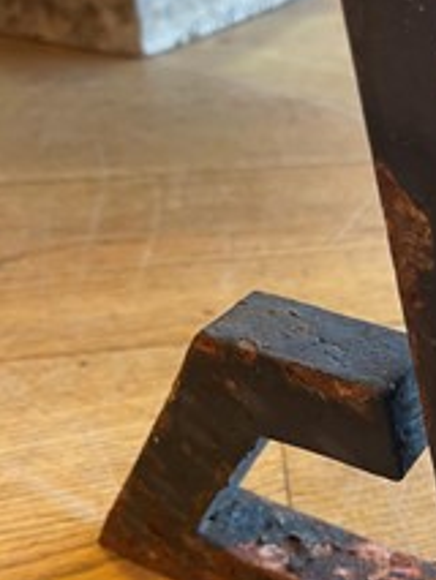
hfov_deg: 29.5
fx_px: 789
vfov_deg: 40.0
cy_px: 381
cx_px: 403
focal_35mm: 47
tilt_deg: -37.6
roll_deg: -0.4
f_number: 1.6
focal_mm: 5.1
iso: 200
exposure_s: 1/50
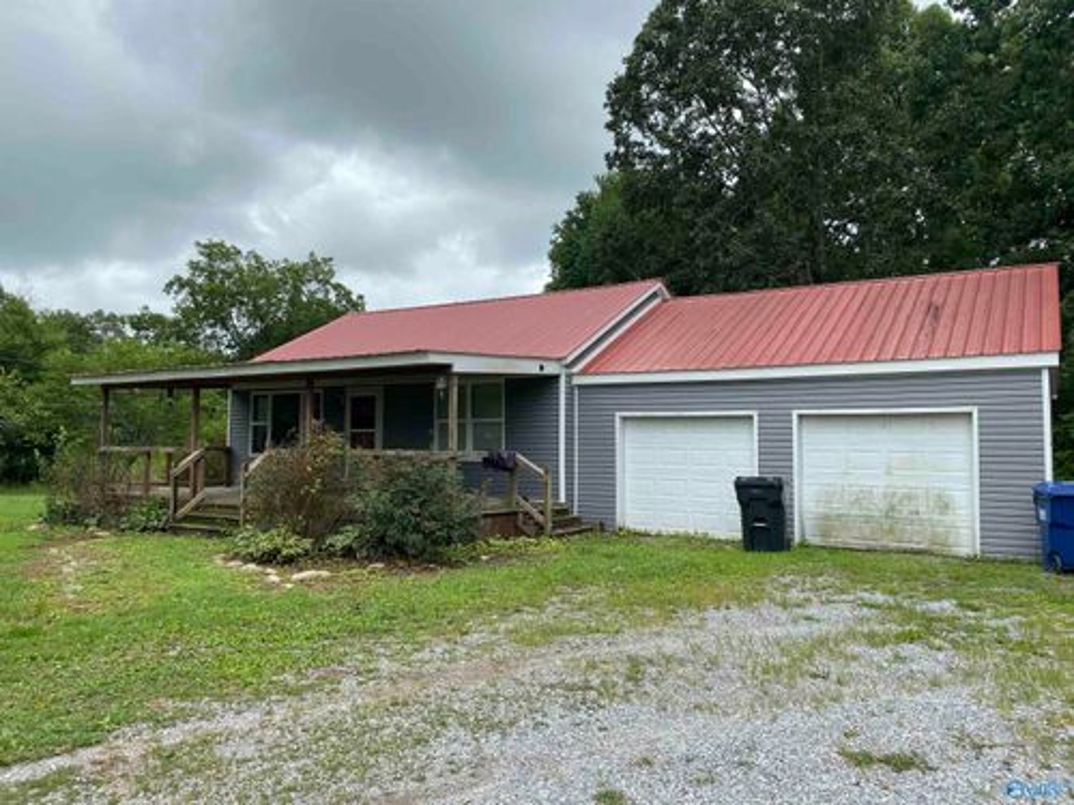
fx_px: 807
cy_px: 402
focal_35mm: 26
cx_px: 537
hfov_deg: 67.3
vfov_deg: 53.1
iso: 32
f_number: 1.8
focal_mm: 4.25
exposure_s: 1/1287
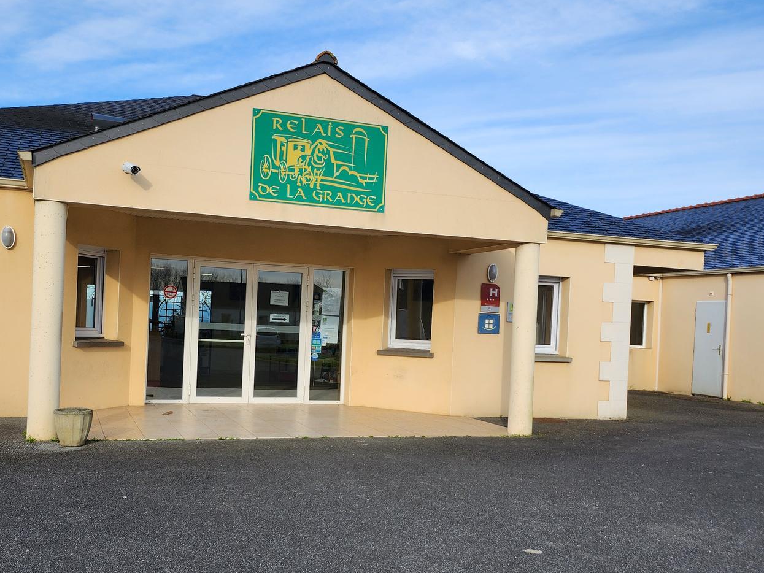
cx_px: 344
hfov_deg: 50.1
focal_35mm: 37
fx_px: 817
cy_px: 322
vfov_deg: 38.6
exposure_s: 1/1690
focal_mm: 5
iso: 50
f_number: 1.8
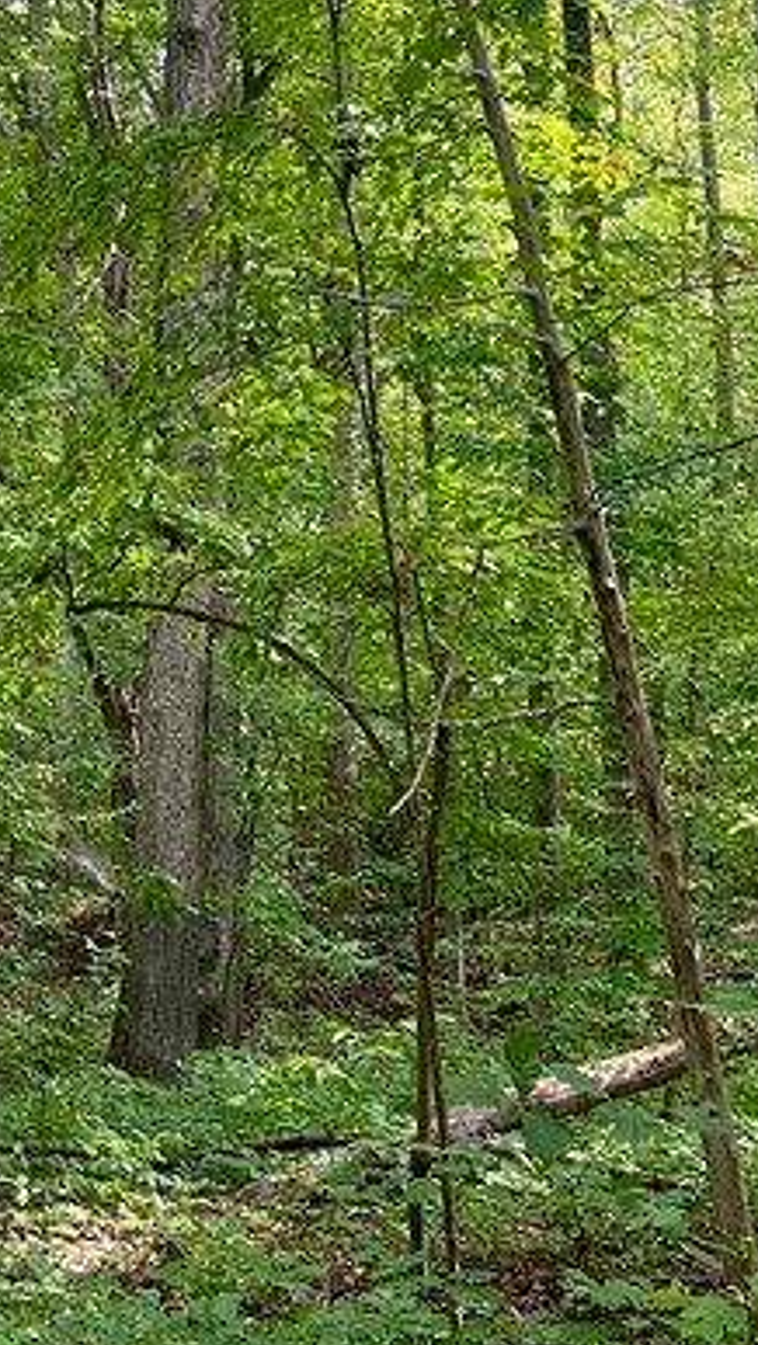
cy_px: 219
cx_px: -132
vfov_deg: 27.5
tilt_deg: +11.2
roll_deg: -1.5
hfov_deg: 15.6
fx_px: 2677
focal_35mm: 75
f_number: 1.5
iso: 40
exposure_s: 1/121
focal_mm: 5.7
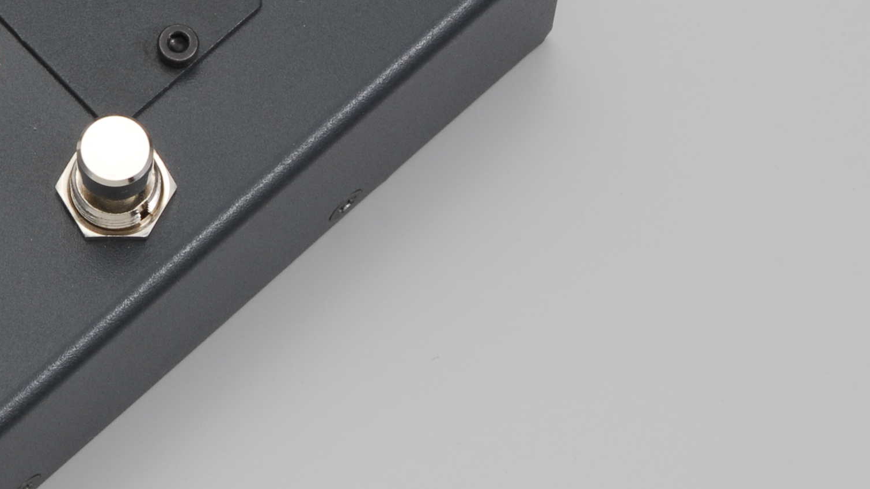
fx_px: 5767
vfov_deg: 4.9
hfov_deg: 8.5
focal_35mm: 250
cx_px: -133
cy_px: 27
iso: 100
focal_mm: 62
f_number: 13
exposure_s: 1/125
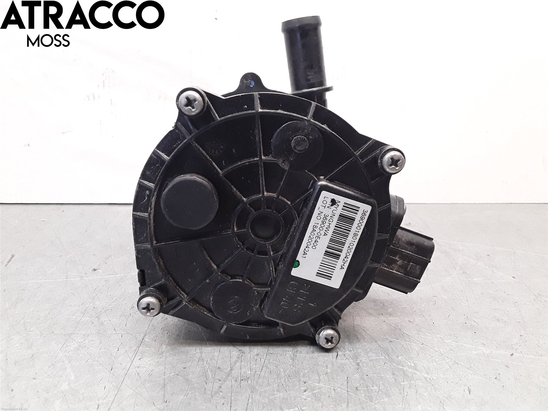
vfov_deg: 49.7
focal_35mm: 28
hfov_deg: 63.4
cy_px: 206
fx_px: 443
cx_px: 274
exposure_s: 1/100
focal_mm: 2.91
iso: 100
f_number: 1.9
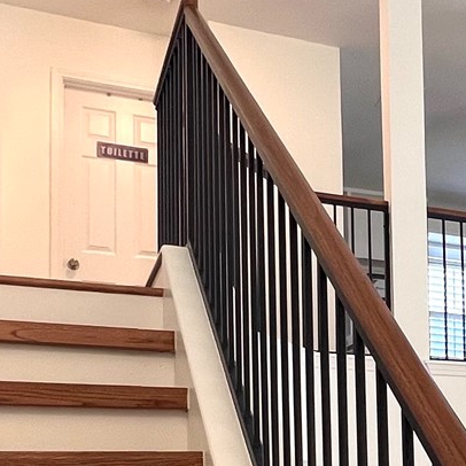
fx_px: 883
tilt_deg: +3.3
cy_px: 480
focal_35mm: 58
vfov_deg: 27.6
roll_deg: +2.0
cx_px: 527
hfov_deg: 26.9
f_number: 1.8
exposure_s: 1/120
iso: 125
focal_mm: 1.57
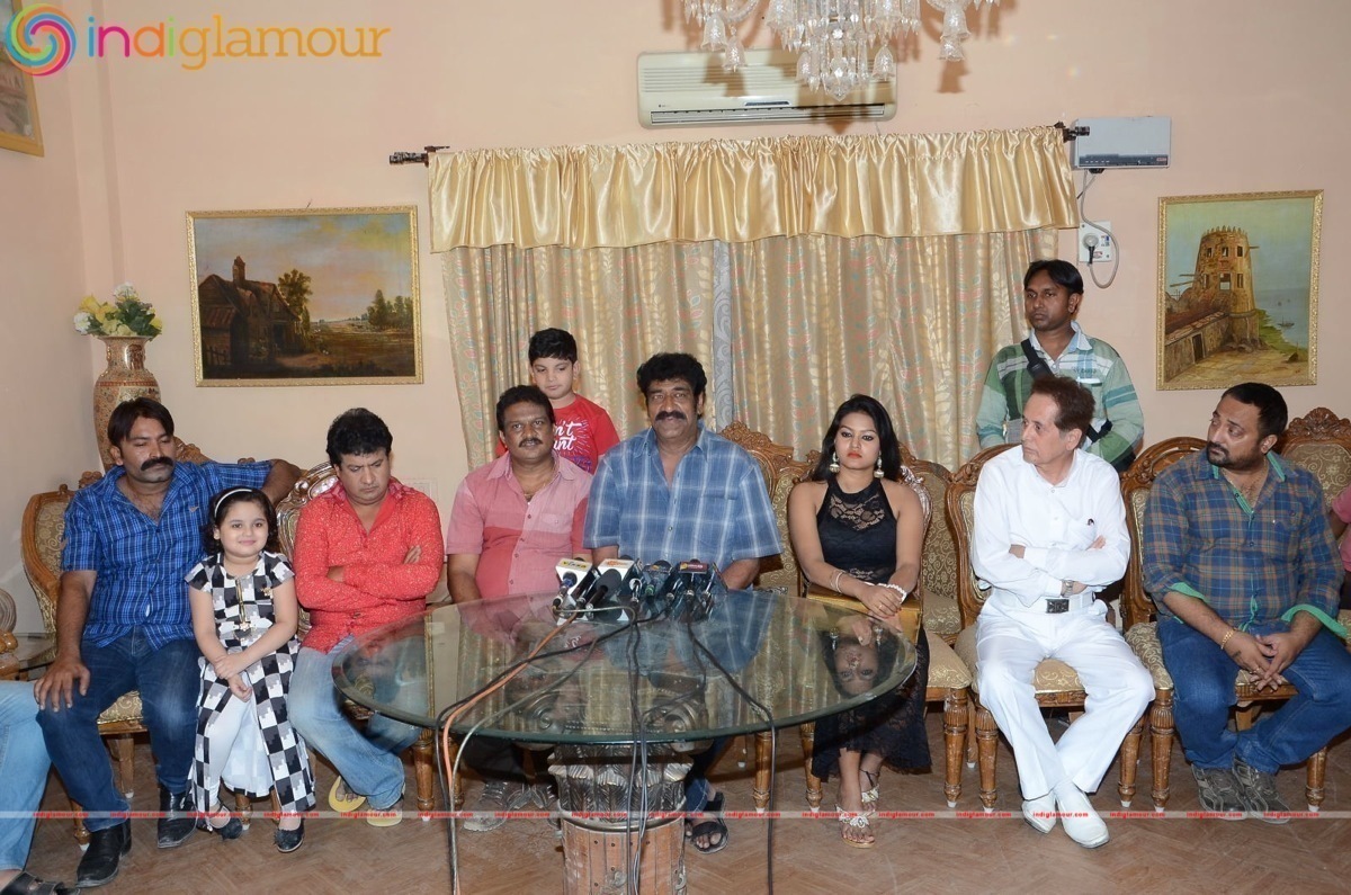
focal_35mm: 33
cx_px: 676
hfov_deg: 57.3
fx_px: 1236
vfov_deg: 39.8
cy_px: 448
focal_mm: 22
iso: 500
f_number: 5.6
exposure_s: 1/125
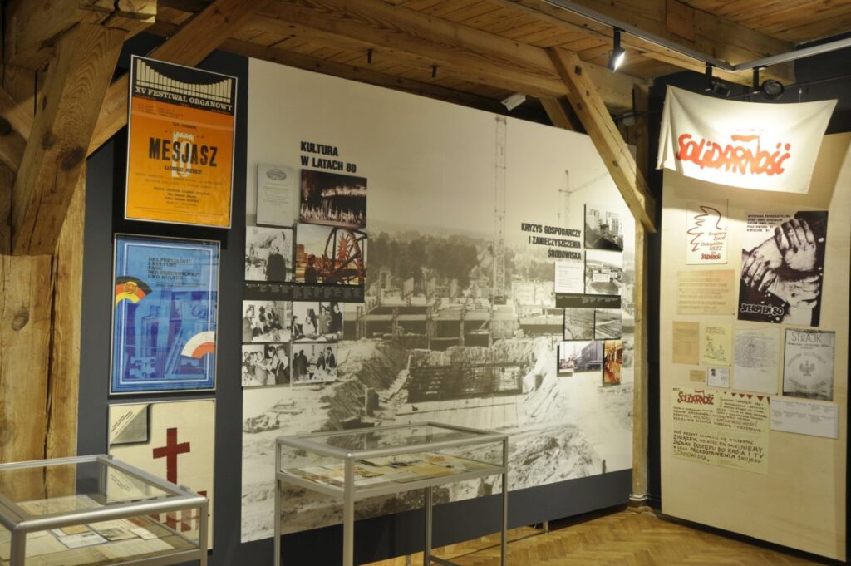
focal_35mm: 33
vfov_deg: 39.9
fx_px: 779
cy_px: 283
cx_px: 426
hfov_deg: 57.3
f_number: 8
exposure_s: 1/8
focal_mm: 22
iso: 250
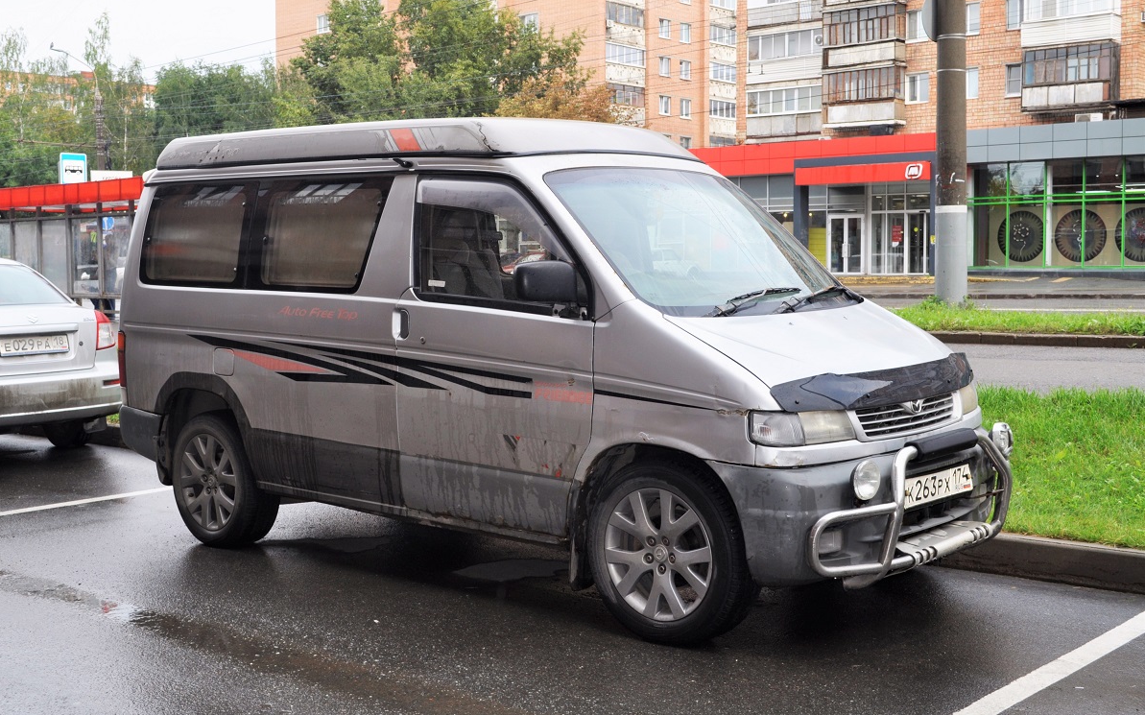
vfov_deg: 29.8
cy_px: 350
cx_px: 573
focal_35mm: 43
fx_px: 1341
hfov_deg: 46.2
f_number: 8
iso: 200
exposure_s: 1/200
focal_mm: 28
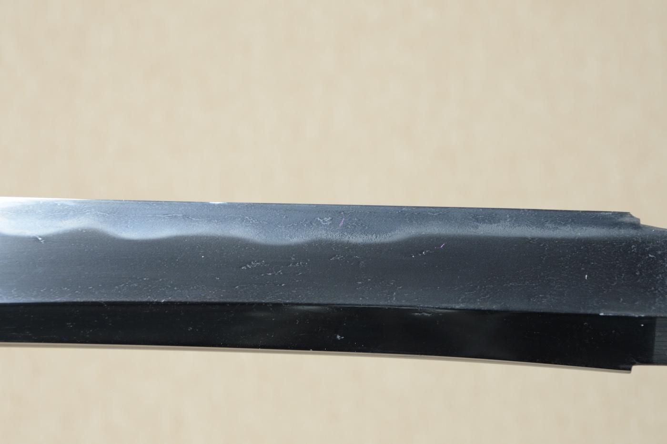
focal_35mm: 135
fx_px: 2499
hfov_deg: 15.2
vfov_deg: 10.1
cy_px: 222
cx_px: 334
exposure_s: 1/2
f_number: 11
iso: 400
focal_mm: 90
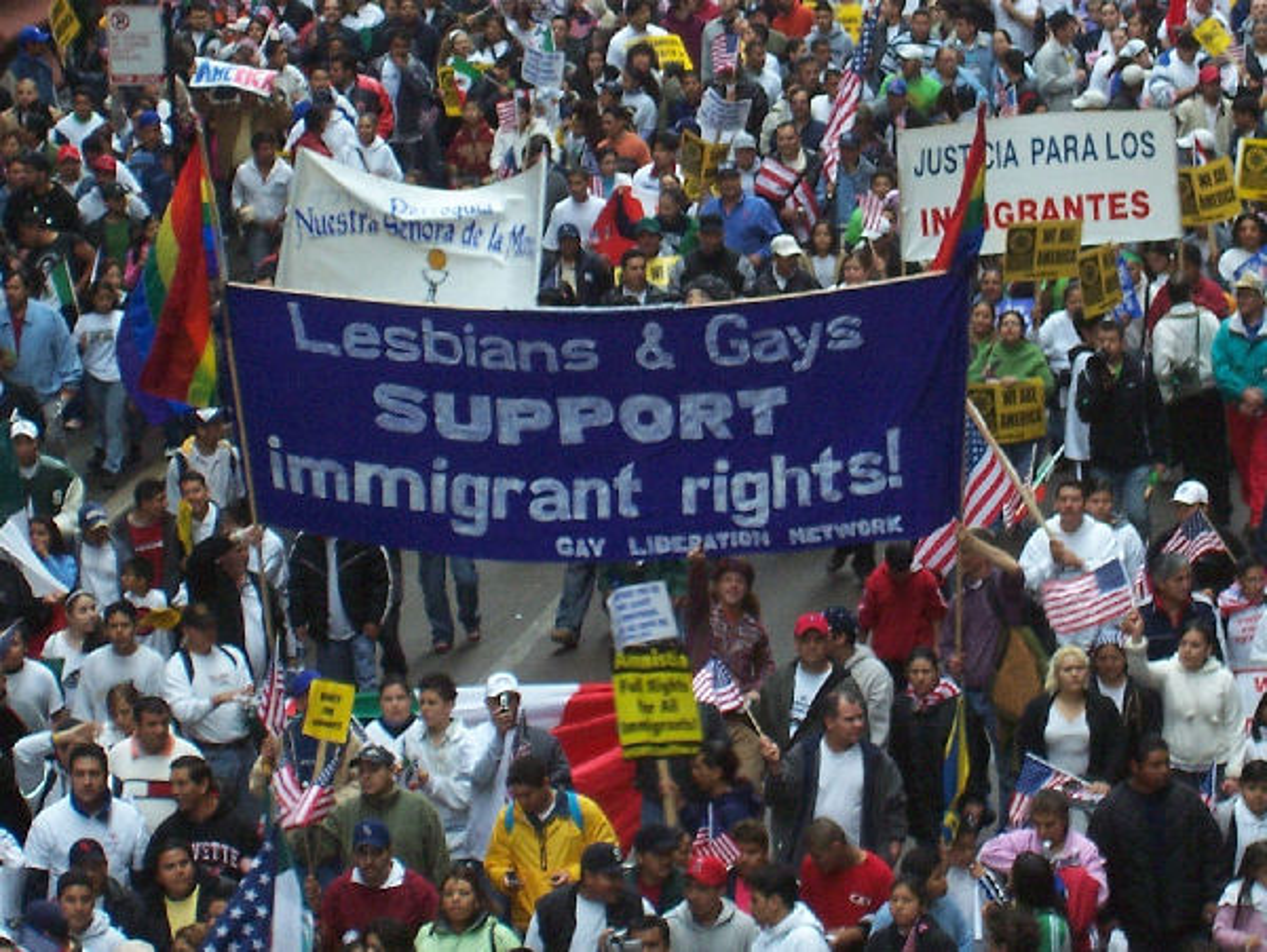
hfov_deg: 19.2
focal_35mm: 102
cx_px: 634
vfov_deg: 14.5
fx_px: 3736
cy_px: 476
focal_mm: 16.8
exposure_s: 1/90
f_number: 4.6
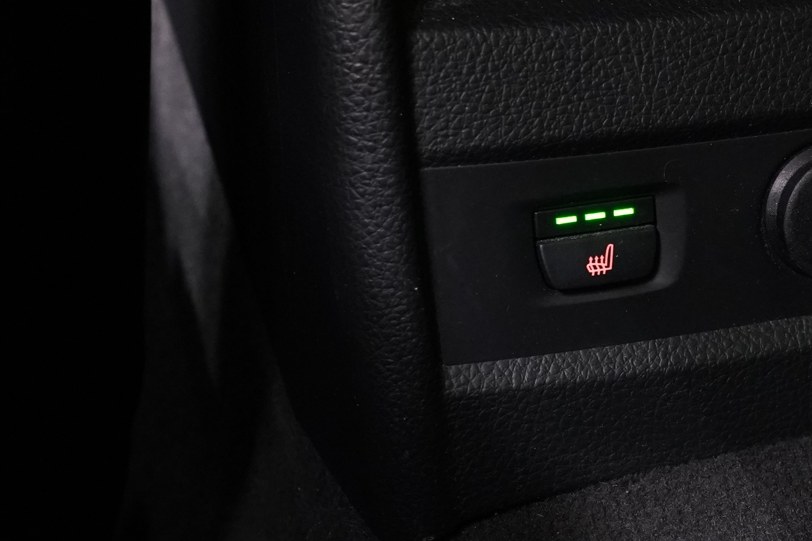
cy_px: 132
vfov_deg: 16.6
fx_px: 1849
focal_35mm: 82
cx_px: 818
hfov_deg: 23.7
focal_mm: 31
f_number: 5.6
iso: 5000
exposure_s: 1/30
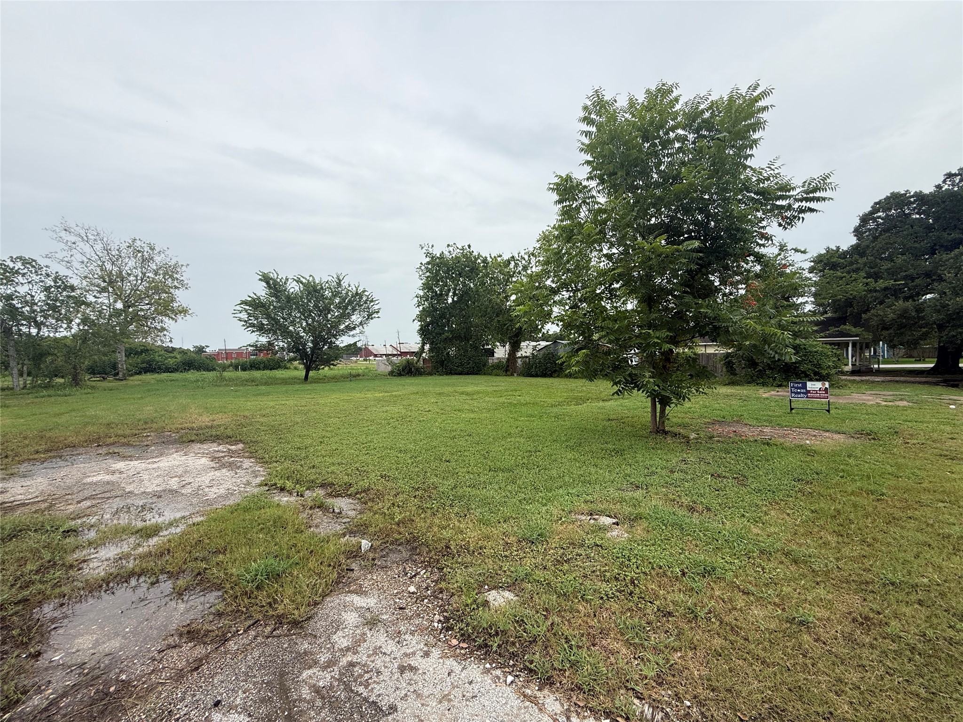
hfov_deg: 102.1
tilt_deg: -0.3
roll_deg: +1.1
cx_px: 482
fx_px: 389
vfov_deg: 85.7
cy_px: 361
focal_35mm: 14
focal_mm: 2.22
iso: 50
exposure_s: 1/1534
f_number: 2.2
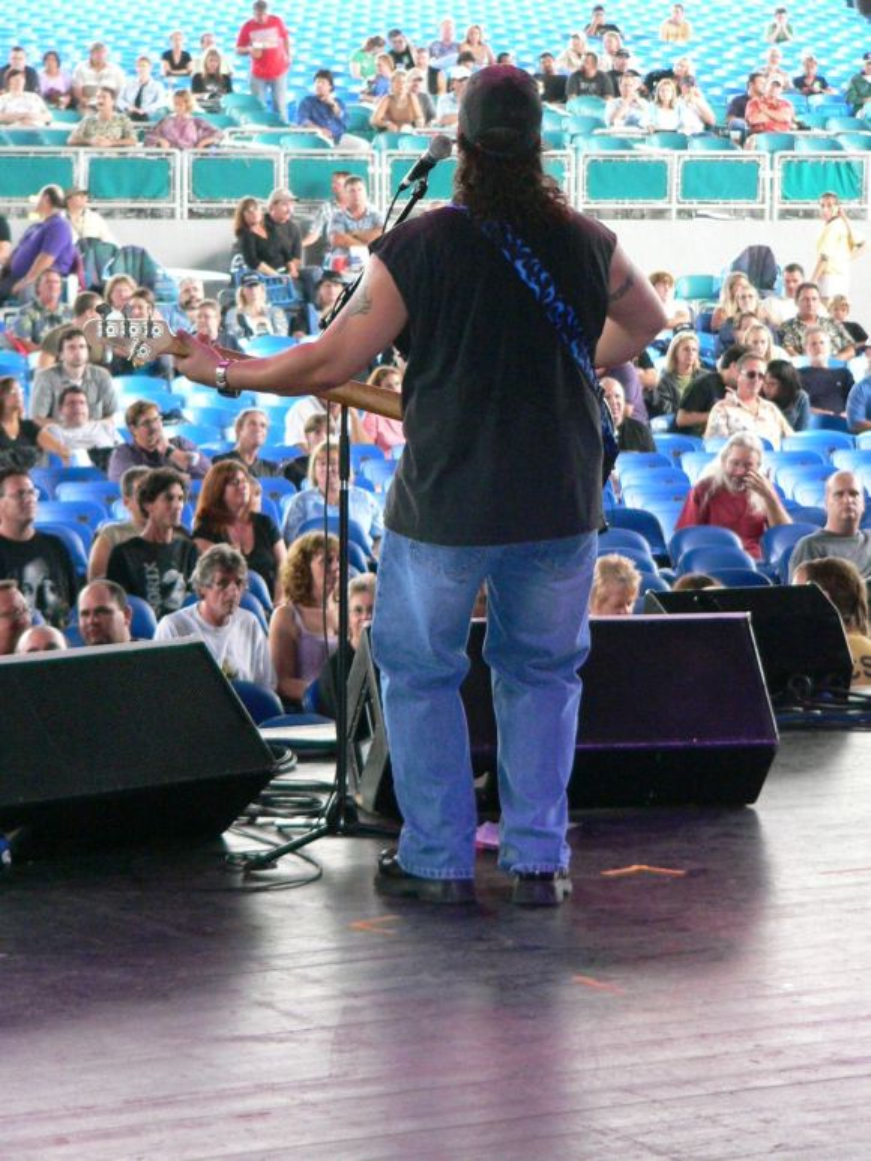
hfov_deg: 11.2
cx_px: 436
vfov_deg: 14.8
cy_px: 580
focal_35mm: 133
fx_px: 4461
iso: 400
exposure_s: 1/60
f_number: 2.8
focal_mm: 22.2
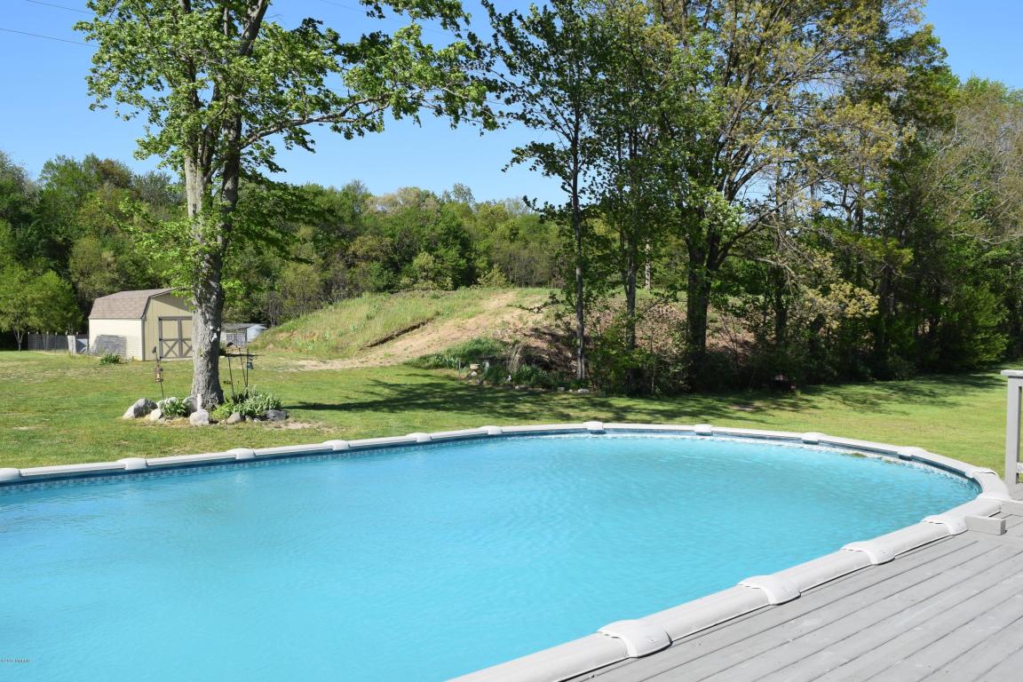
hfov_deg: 61.9
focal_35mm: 30
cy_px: 341
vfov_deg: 43.6
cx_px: 512
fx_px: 852
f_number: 9
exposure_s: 1/320
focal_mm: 20
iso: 200
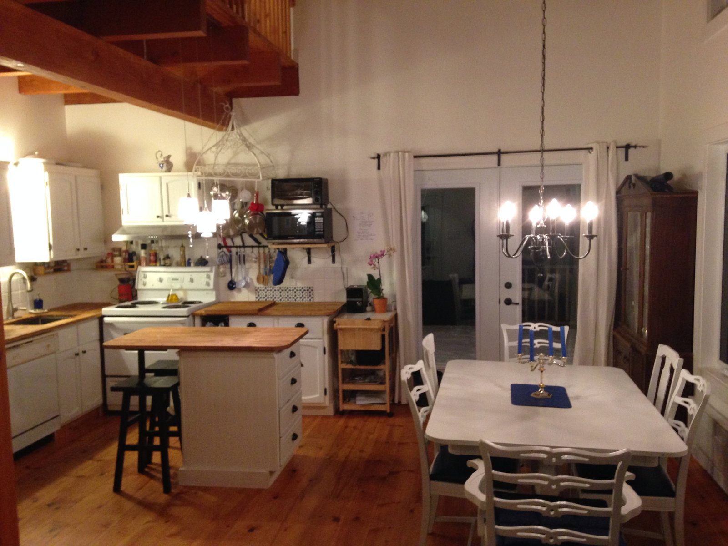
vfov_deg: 42.9
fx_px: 694
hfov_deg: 55.4
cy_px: 273
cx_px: 364
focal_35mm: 33
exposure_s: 1/20
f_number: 2.4
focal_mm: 4.12
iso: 250
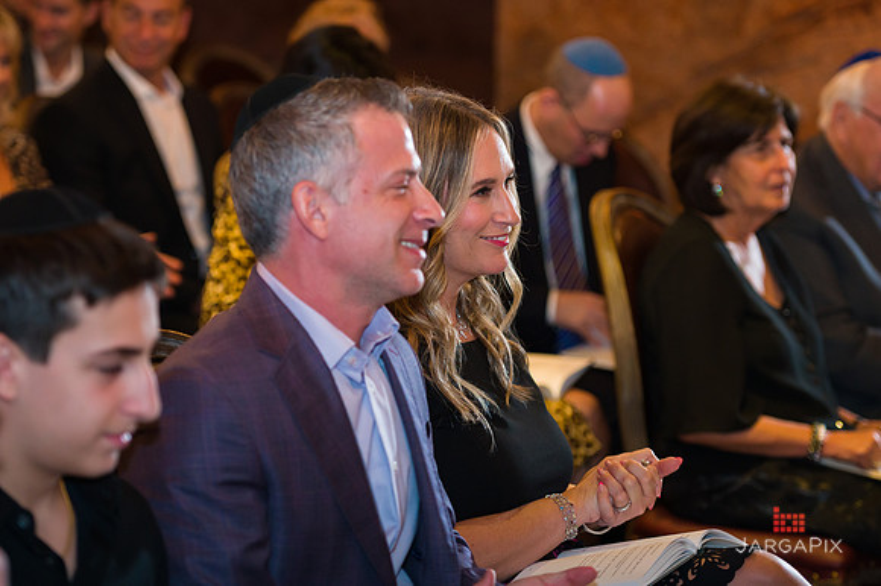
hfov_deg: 17.5
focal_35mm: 117
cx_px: 441
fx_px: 2868
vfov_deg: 11.7
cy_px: 259
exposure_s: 1/200
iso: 1600
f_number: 3.2
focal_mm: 102
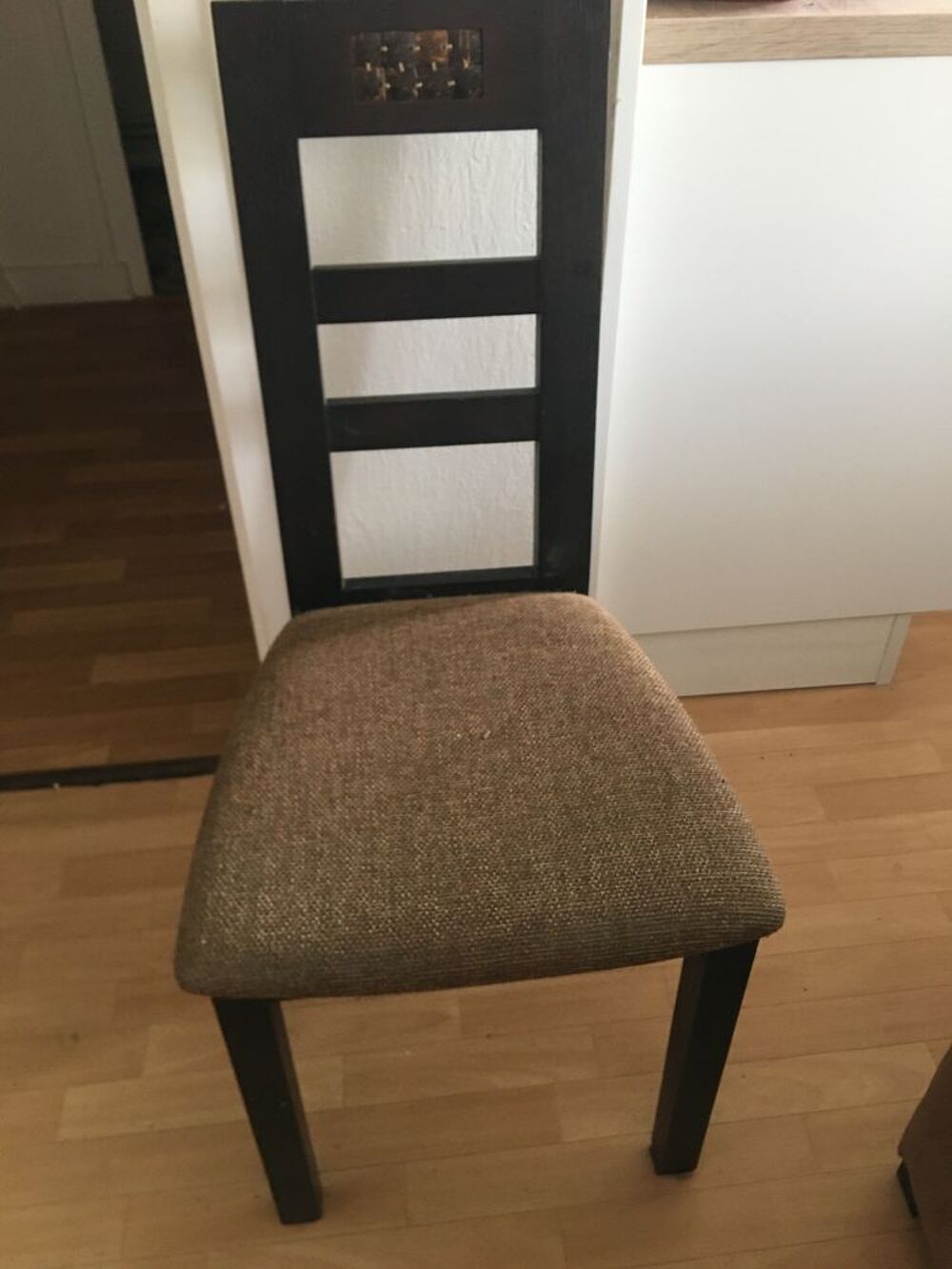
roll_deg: +1.2
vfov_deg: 61.7
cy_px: 634
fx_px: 1063
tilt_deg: -40.6
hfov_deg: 48.2
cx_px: 476
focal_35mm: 29
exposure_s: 1/33
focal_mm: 4.15
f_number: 2.2
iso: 160
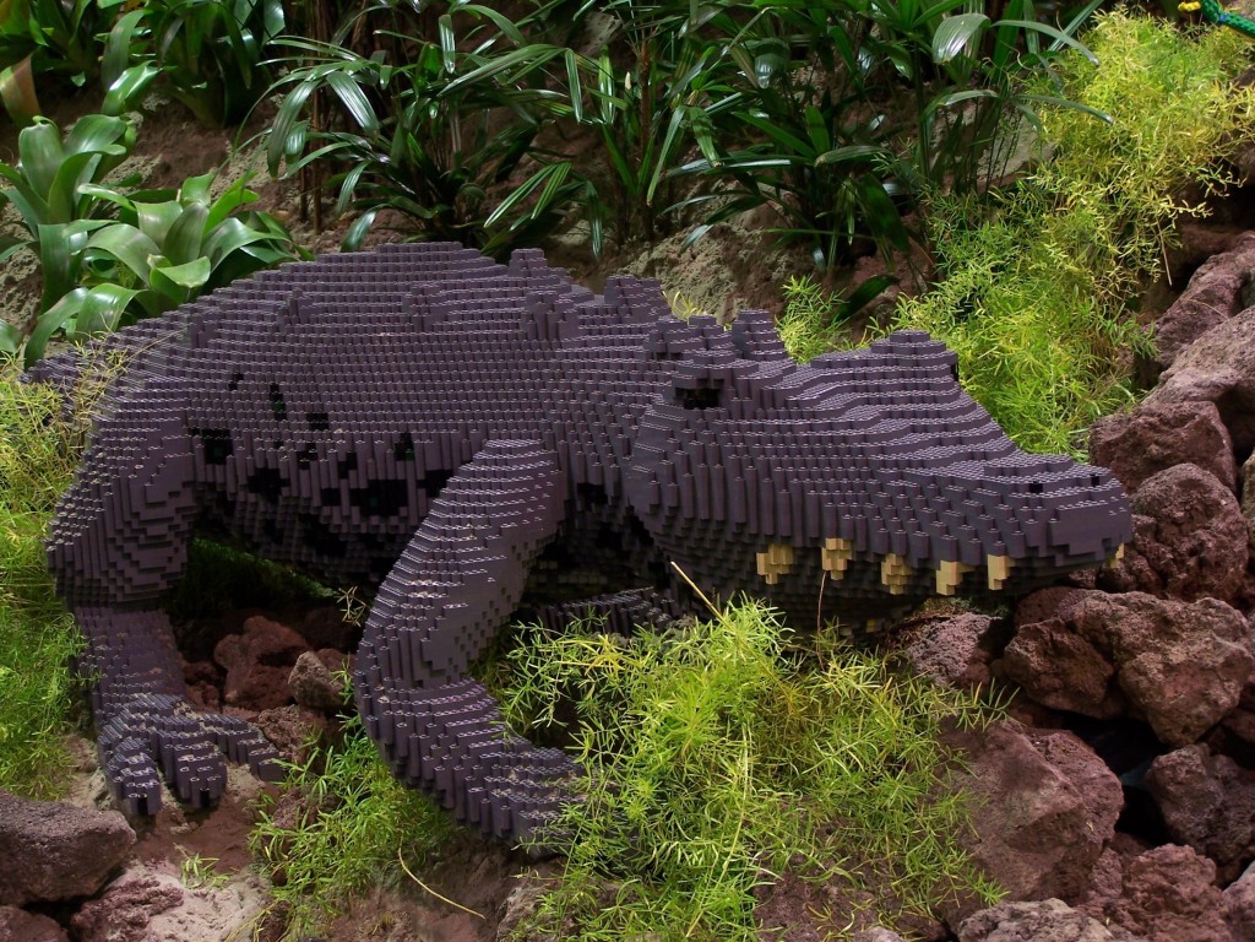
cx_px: 628
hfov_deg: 29.0
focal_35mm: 67
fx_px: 2429
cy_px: 471
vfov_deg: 21.9
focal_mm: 11.1
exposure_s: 1/2
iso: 80
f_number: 3.2
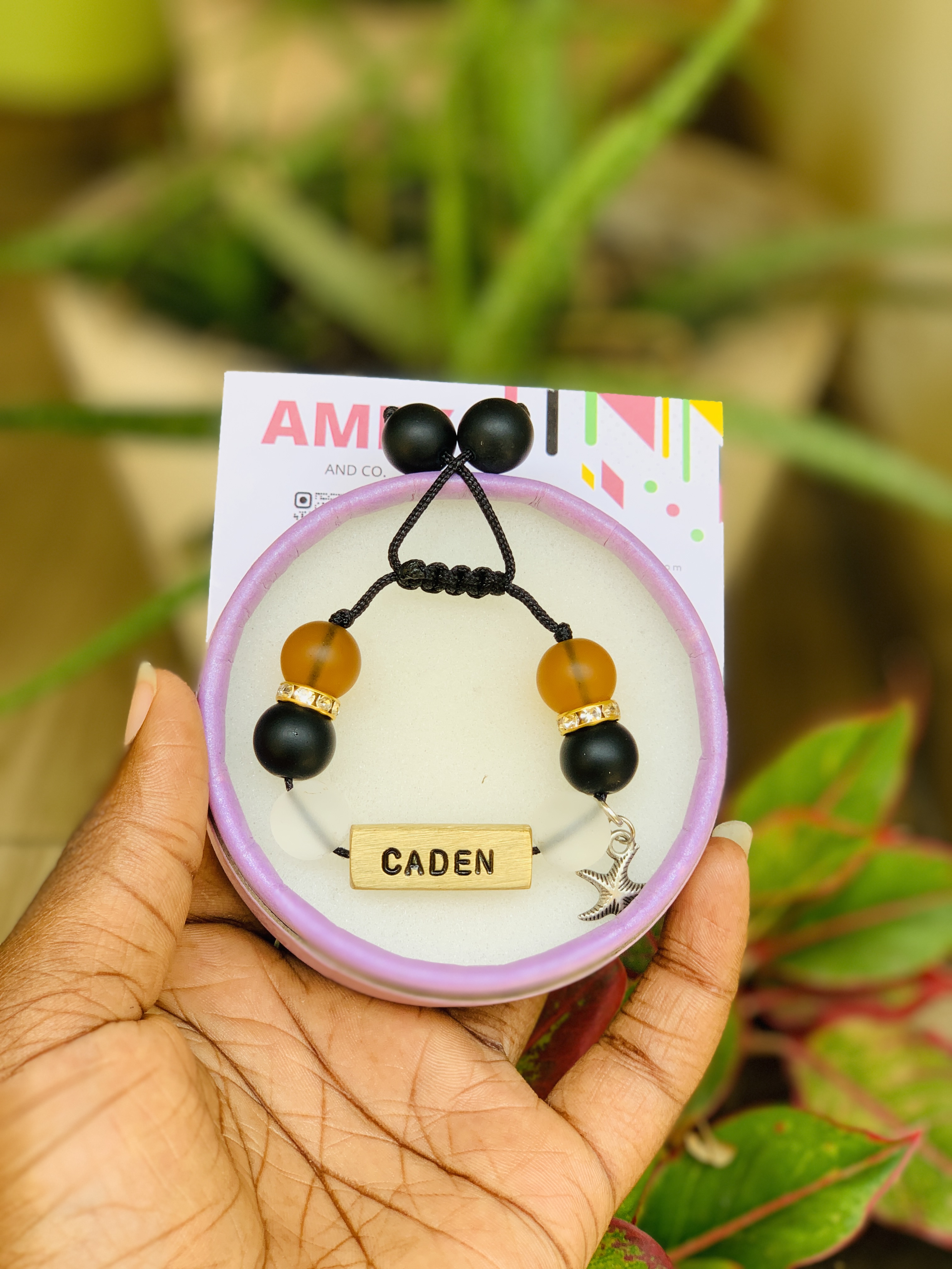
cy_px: 634
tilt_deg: -31.1
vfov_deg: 36.8
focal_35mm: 52
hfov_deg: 28.0
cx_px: 476
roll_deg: -3.3
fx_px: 1907
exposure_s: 1/125
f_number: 2.4
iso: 16
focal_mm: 6
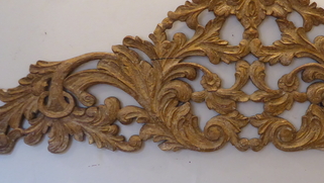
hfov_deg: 36.8
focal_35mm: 55
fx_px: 473
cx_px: 248
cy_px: 84
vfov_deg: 21.9
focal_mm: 4.7
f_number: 3.4
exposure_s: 1/25
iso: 400
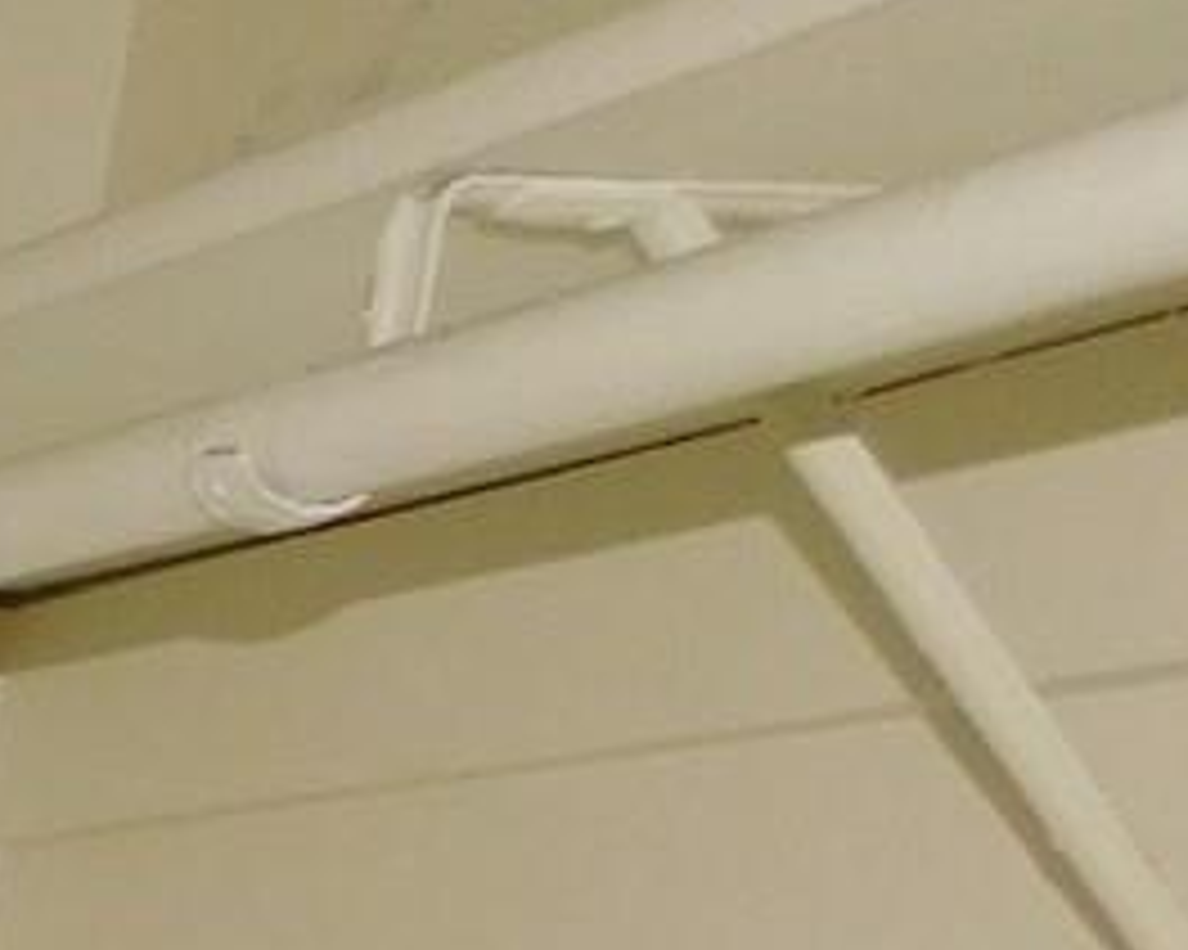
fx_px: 4780
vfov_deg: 9.6
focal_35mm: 136
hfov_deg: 11.0
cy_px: 2544
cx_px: -1998
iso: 200
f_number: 3
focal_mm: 4
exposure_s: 1/30
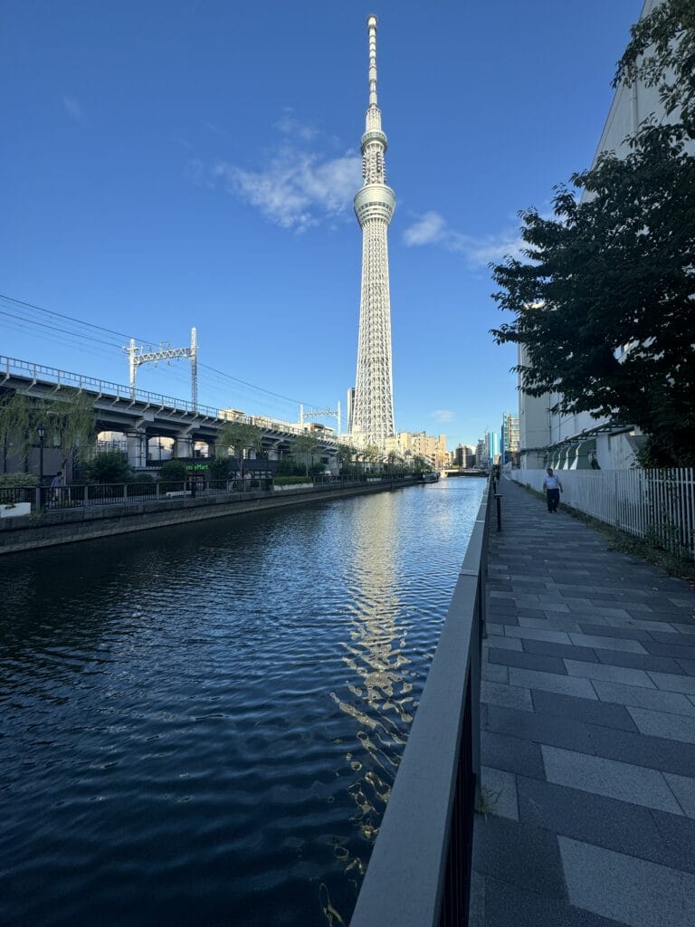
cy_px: 464
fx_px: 375
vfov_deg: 102.1
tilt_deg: +2.3
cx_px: 348
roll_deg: +0.6
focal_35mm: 14
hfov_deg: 85.7
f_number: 2.2
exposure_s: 1/600
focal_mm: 2.22
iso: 50
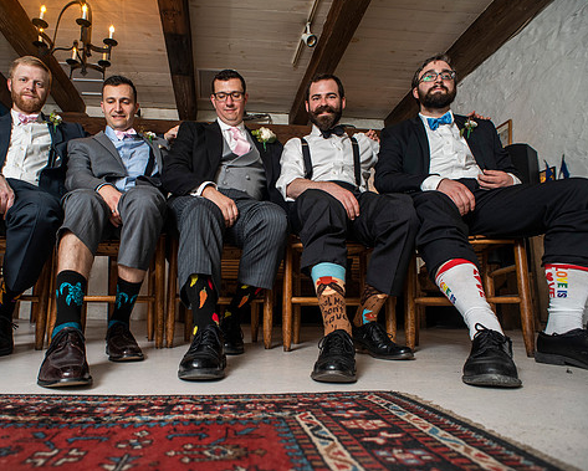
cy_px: 232
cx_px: 250
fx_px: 401
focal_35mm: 23
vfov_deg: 60.9
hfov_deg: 72.1
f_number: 4
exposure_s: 1/80
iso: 640
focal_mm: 20
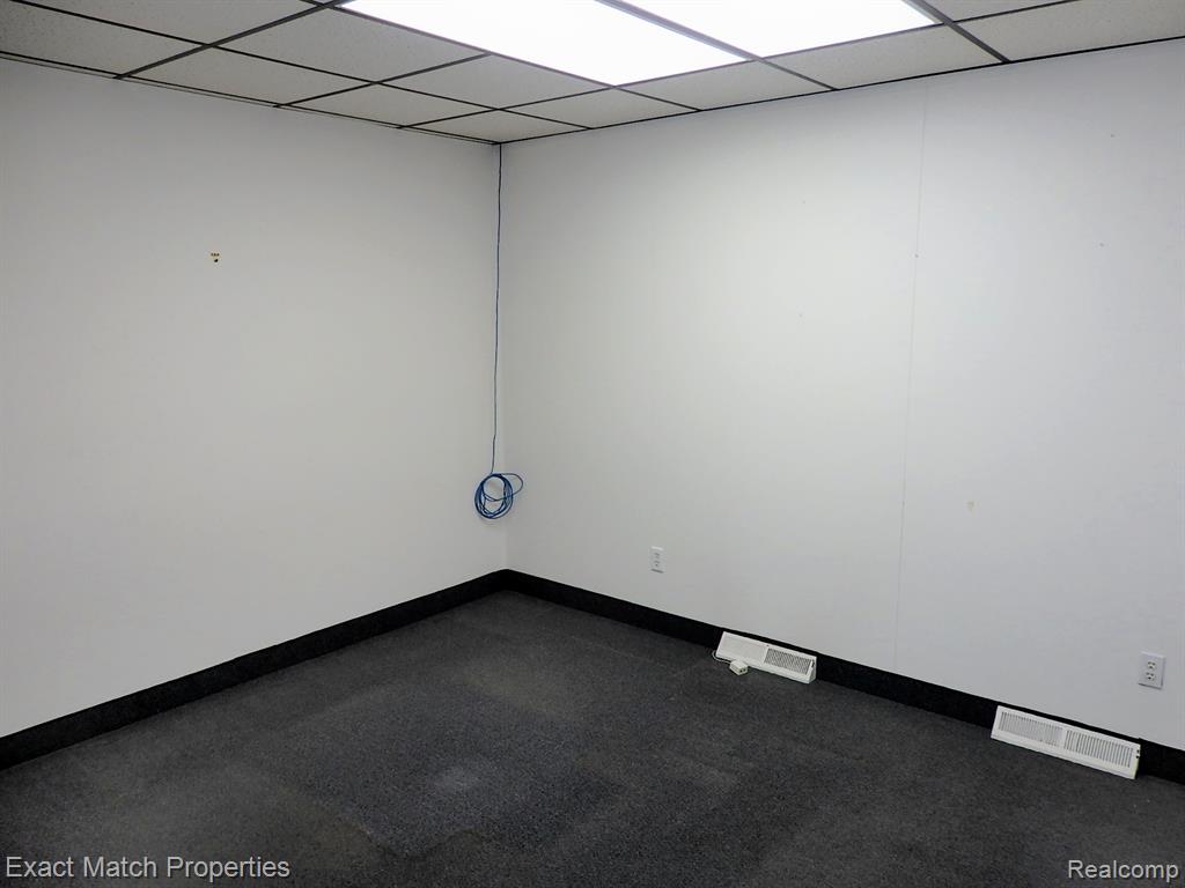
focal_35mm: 25
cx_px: 592
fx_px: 856
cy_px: 444
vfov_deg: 54.9
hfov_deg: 69.4
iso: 125
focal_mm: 4.5
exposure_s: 1/125
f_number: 3
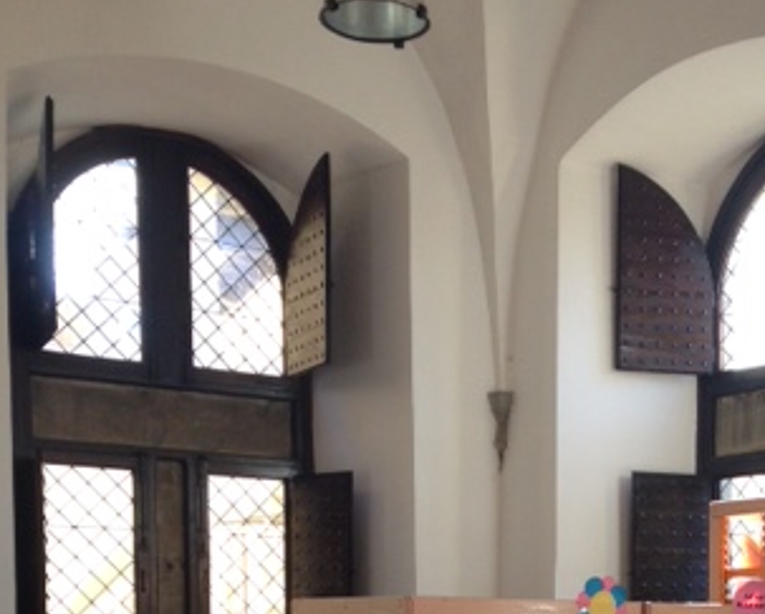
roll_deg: +0.6
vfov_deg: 21.0
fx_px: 1541
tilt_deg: -2.9
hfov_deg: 27.4
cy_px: 738
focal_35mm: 68
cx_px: 591
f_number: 2.4
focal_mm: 4.12
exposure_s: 1/60
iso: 64
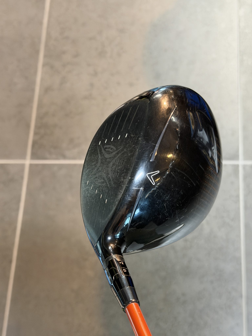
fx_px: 466
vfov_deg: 39.7
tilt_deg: -69.2
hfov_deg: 30.3
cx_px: 126
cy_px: 168
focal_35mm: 48
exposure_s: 1/33
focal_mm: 6.76
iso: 250
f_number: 1.78
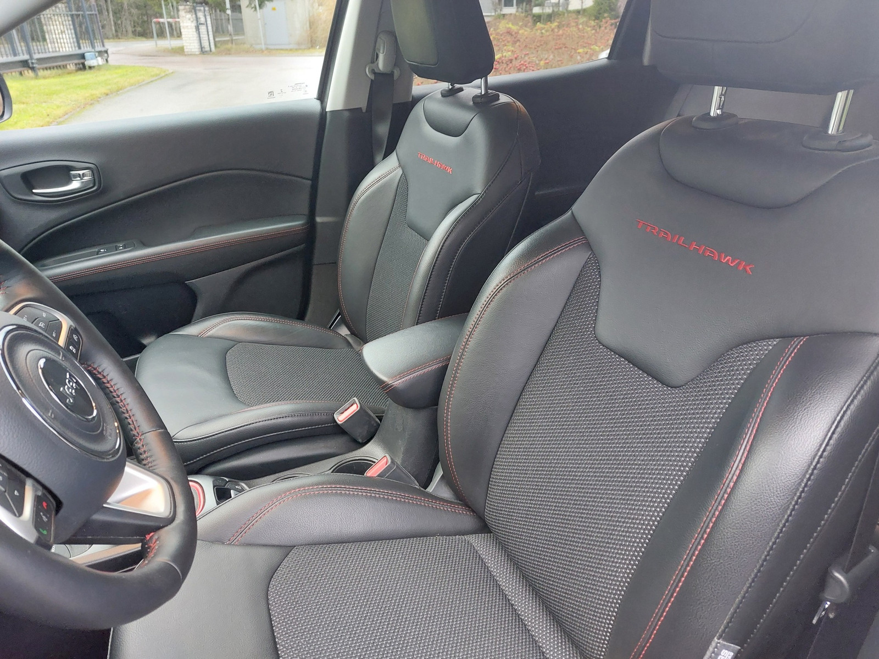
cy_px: 330
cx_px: 440
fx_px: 635
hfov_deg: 69.4
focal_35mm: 25
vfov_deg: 54.9
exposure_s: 1/33
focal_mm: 5.23
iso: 500
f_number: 1.8
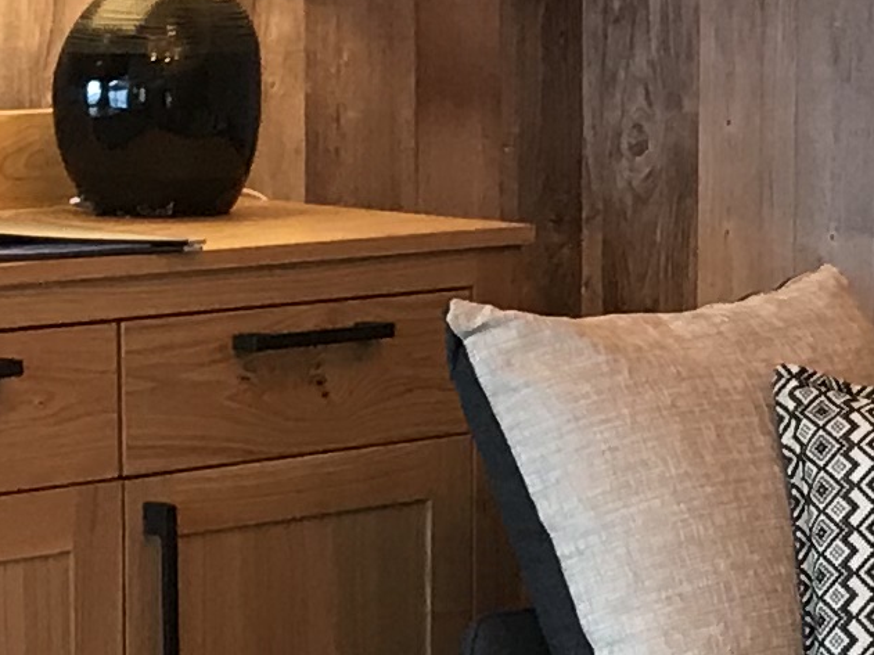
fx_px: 4519
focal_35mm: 179
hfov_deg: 10.8
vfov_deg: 8.3
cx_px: 1168
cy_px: 514
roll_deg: -1.5
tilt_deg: -9.4
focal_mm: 3.99
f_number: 1.8
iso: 32
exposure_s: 1/20
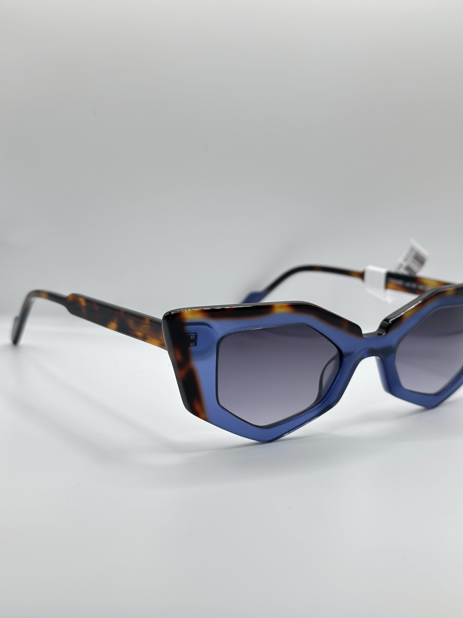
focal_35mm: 48
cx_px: 232
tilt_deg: -31.9
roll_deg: -0.8
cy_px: 309
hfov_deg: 30.3
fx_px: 856
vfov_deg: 39.7
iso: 80
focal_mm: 6.86
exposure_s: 1/450
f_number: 1.78
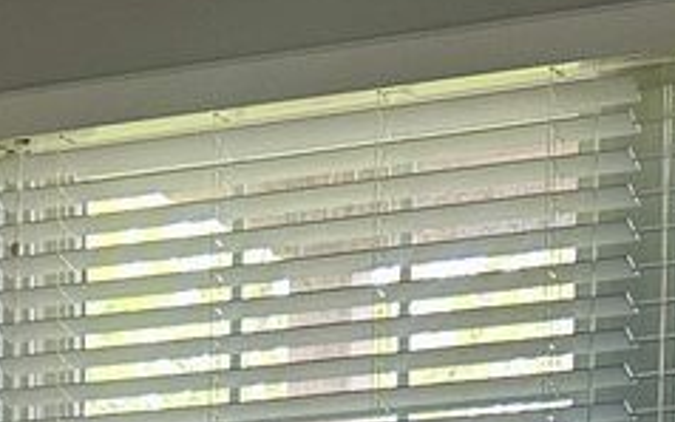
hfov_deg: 12.4
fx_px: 3074
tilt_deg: -2.6
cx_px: 79
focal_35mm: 167
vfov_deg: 7.3
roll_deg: -0.5
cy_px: 1079
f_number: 1.5
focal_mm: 5.7
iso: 125
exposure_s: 1/120
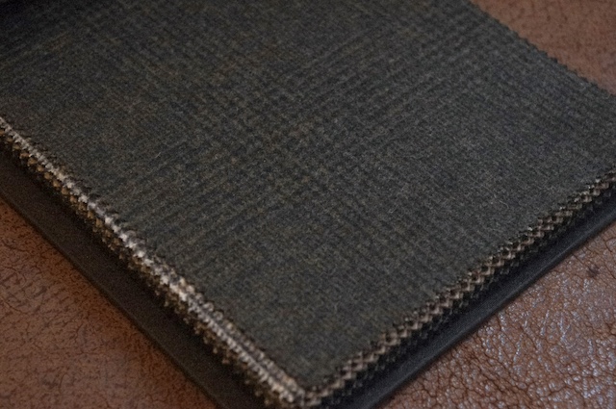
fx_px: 1401
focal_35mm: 82
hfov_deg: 24.8
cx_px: 308
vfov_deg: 16.6
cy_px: 204
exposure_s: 1/125
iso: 6400
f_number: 8
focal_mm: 55
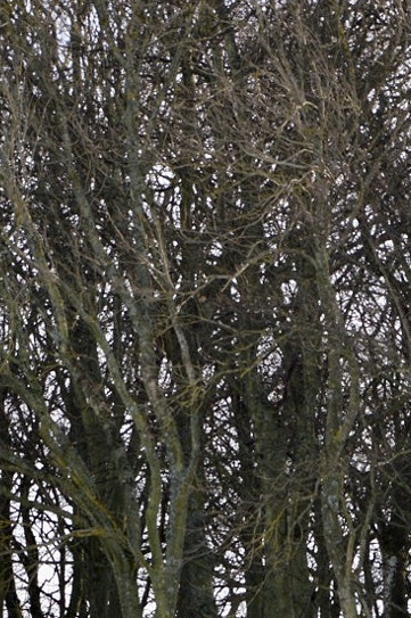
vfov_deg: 4.4
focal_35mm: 464
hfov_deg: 3.0
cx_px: -51
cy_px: 542
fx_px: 7969
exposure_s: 1/160
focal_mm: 105
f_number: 6.3
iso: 100
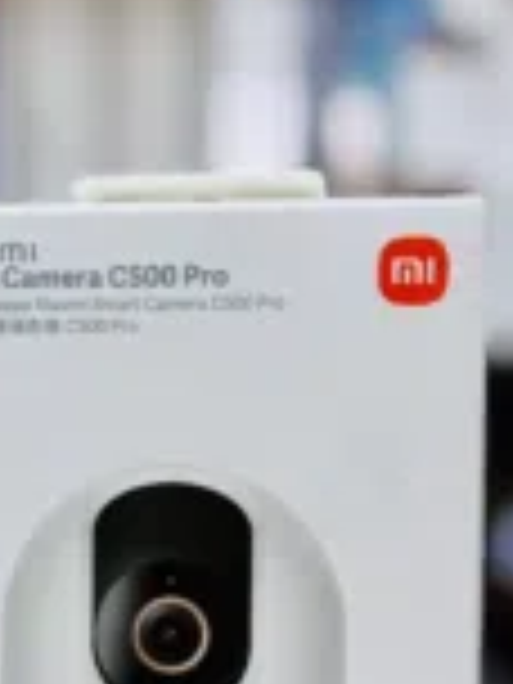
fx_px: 2490
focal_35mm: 126
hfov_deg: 11.5
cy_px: 576
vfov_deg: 15.5
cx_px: -140
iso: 50
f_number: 1.78
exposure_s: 1/100
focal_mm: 6.76
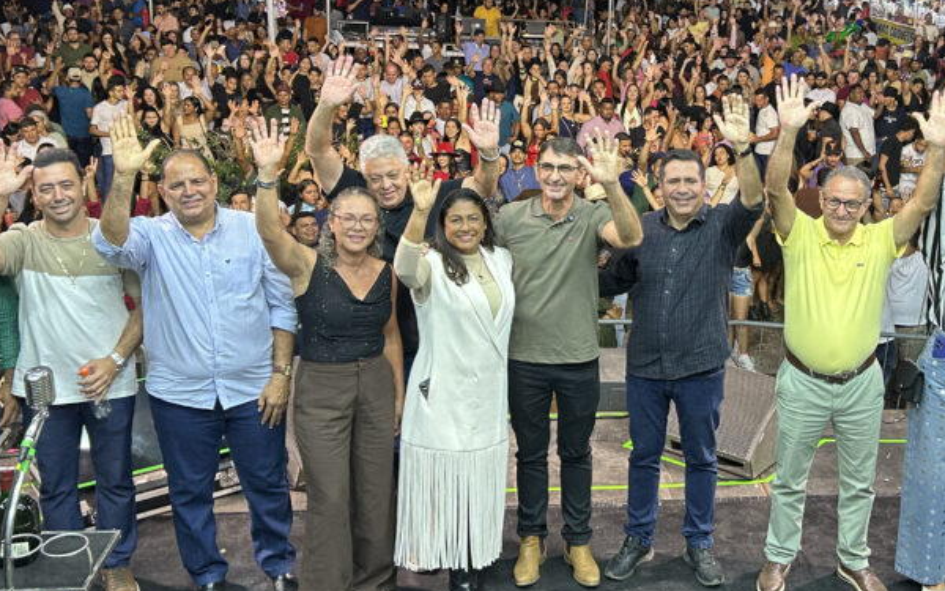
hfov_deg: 42.2
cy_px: 195
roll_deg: -1.8
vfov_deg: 27.3
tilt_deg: -14.3
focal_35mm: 47
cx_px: 617
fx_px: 1210
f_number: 1.5
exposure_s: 1/121
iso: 125
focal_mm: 5.7
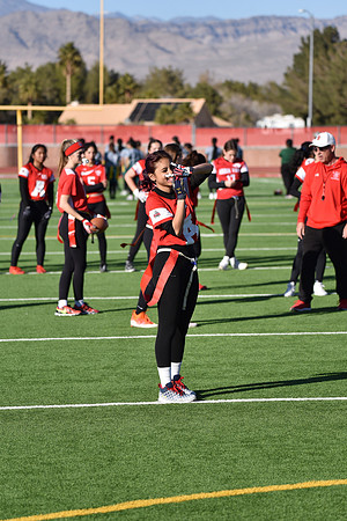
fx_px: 2169
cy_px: 260
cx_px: 174
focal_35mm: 150
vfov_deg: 13.7
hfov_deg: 9.1
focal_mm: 150
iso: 125
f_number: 5
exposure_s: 1/1000
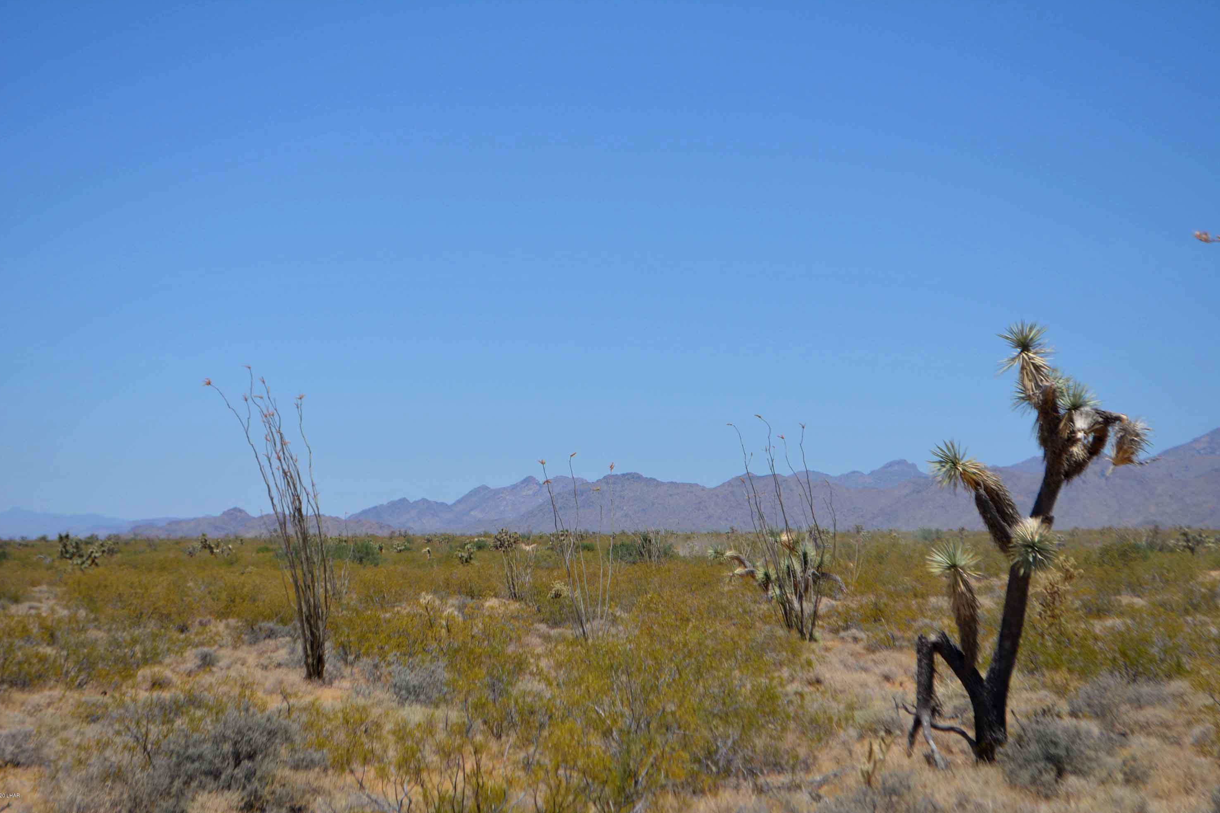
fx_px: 2830
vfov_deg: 16.4
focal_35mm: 84
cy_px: 409
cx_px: 604
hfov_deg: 24.3
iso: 400
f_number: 7.1
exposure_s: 1/2000
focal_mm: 55
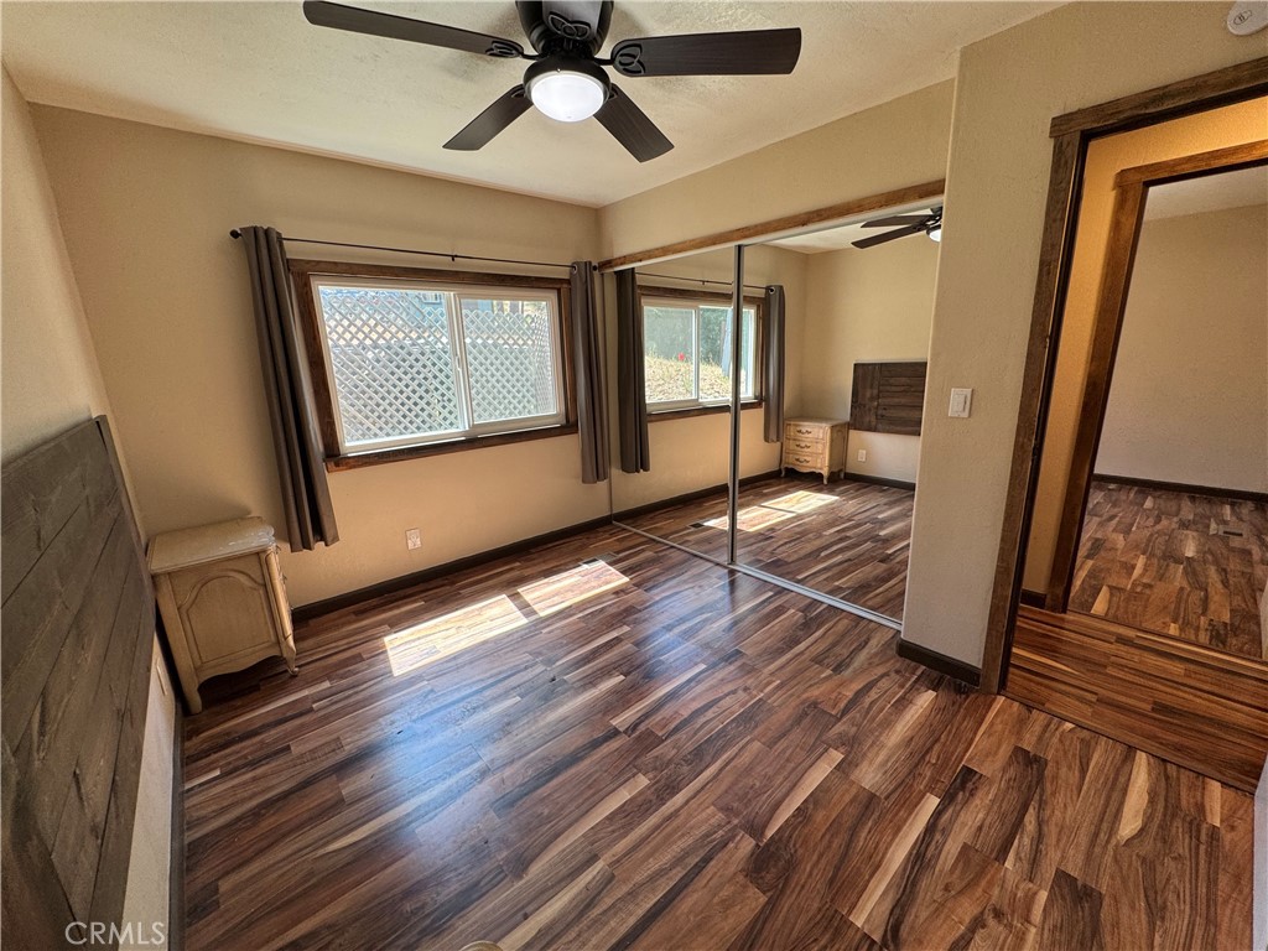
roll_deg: +1.8
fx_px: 513
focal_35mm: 14
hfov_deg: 102.1
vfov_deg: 85.7
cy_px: 476
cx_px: 634
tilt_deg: -13.6
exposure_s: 1/120
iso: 100
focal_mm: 2.22
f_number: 2.2
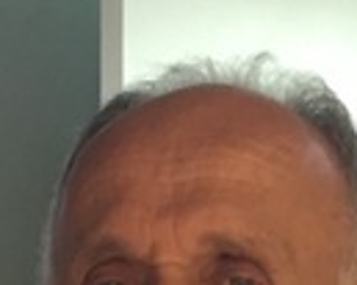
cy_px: 955
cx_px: 42
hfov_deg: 10.9
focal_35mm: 176
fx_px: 1858
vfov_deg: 7.4
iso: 125
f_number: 2.2
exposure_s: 1/4
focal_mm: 4.15
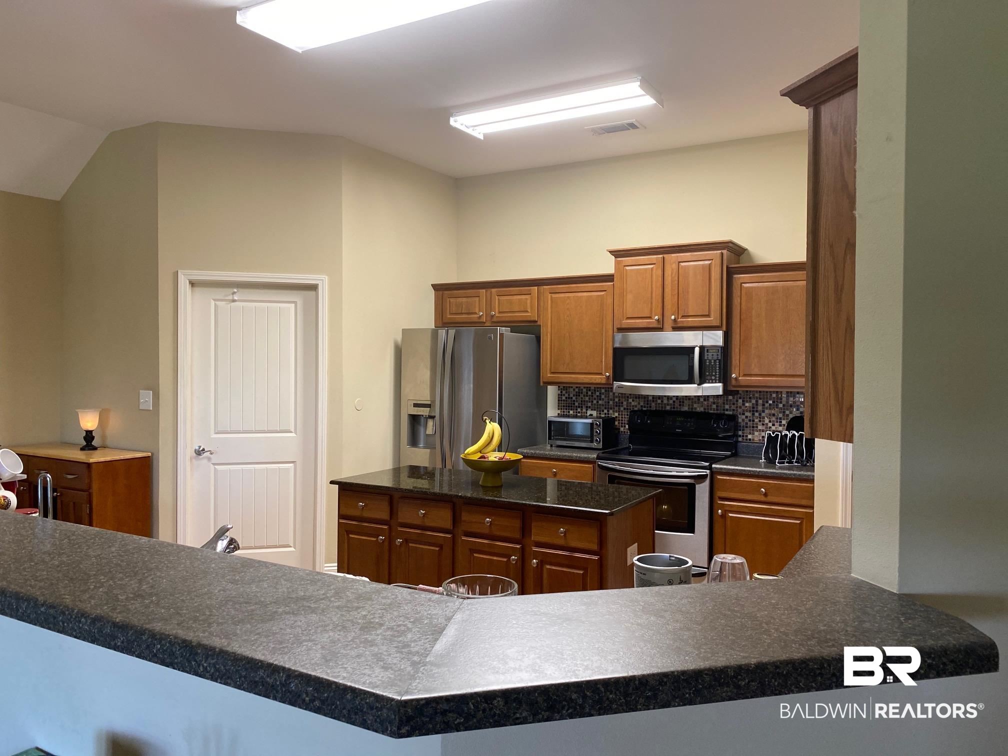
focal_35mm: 26
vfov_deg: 53.1
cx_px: 504
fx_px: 757
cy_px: 378
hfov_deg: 67.3
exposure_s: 1/60
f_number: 1.8
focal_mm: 4.25
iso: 100
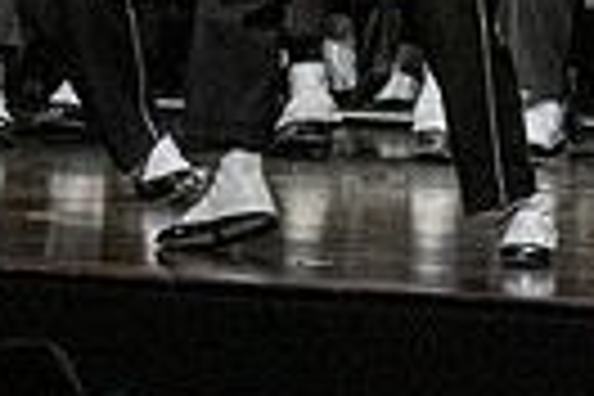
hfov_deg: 2.5
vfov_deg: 1.7
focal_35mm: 822
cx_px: 666
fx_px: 13562
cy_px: -342
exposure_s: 1/500
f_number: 4
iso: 4000
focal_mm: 125
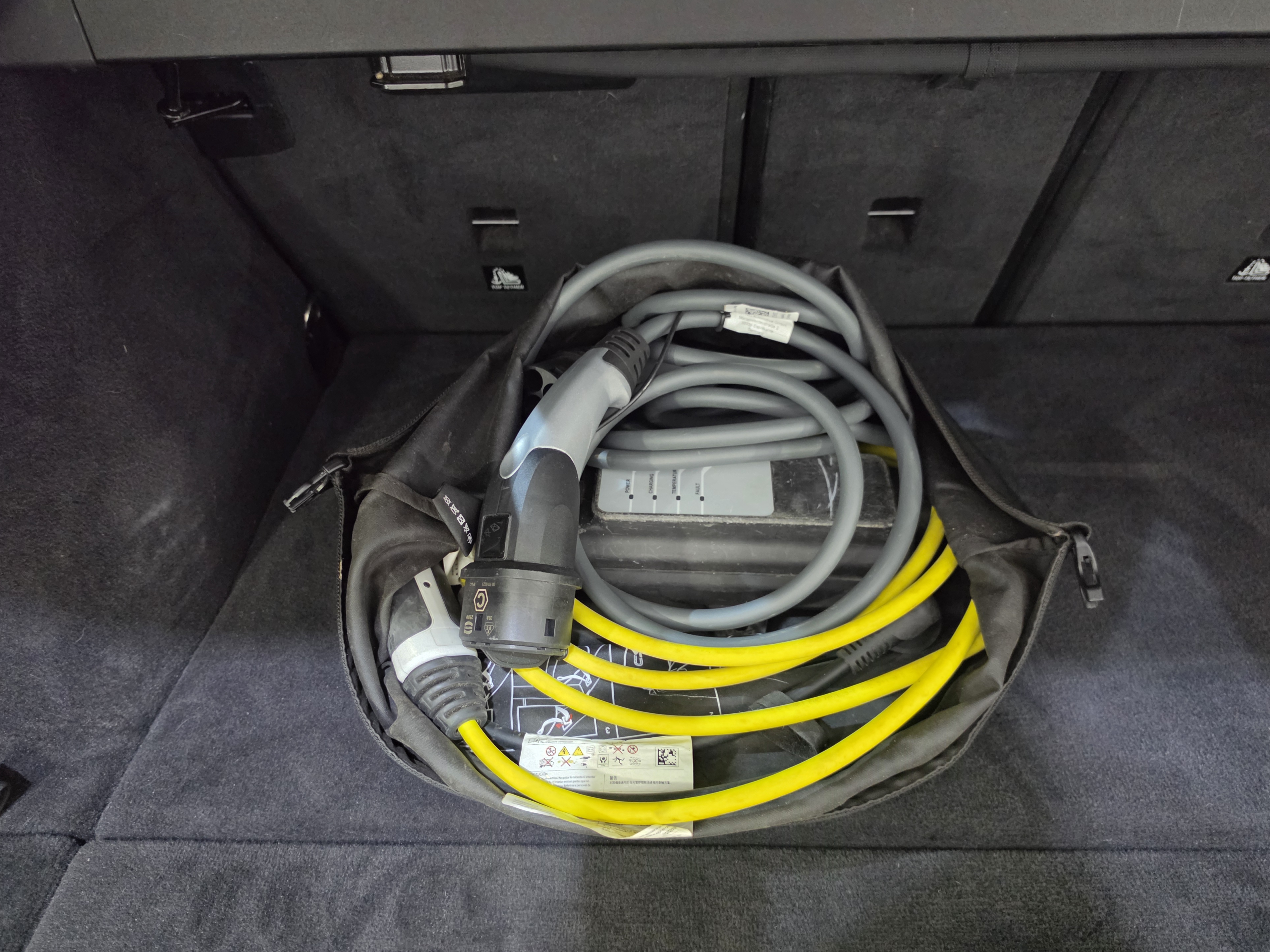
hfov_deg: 71.6
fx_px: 881
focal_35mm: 24
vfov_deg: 56.8
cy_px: 483
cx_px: 619
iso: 1250
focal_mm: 6.5
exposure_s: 1/100
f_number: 1.4
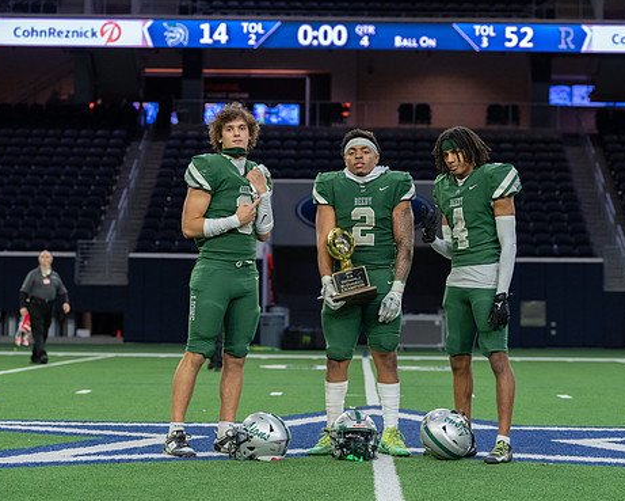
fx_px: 2017
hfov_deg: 17.6
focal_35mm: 109
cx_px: 355
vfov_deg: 14.1
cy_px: 256
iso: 2500
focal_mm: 88
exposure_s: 1/320
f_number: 3.5
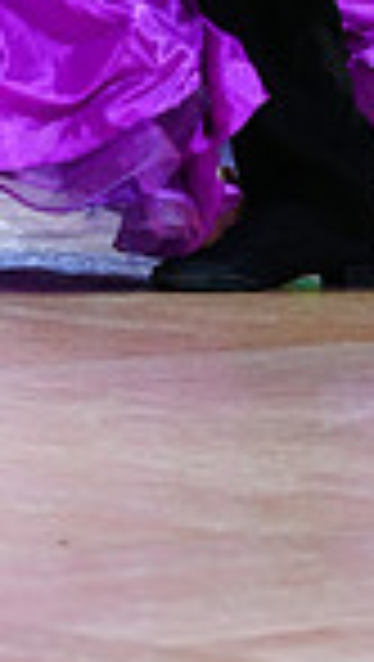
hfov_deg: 2.5
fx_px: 8649
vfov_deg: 4.4
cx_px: 43
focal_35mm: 492
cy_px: -450
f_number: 4
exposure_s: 1/320
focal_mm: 119
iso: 2500
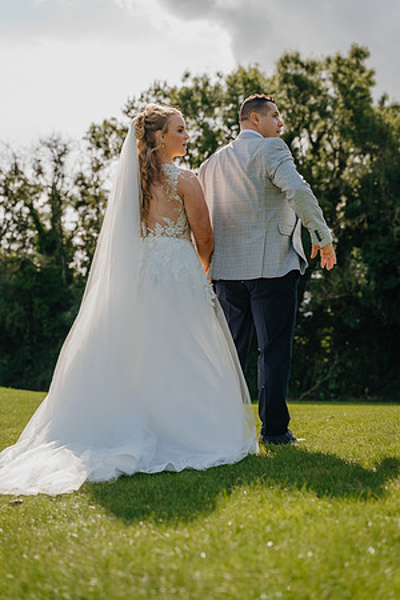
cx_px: 200
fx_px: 1250
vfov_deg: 27.0
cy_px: 300
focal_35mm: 75
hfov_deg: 18.2
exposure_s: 1/1000
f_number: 4.5
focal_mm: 75
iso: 250
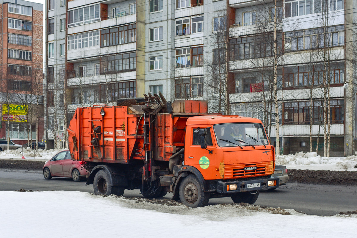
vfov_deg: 27.0
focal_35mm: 50
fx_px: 496
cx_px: 178
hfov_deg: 39.6
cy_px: 119
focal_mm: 50
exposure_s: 1/2000
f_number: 4
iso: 400
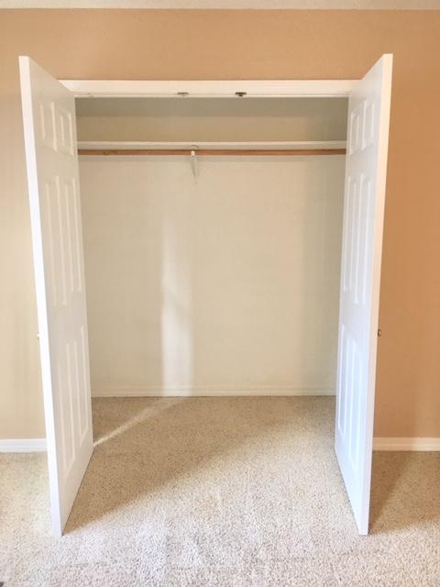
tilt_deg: -8.5
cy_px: 294
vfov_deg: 61.7
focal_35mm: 29
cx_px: 220
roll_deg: -0.1
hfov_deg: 48.2
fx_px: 491
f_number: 2.2
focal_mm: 4.15
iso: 40
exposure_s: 1/15
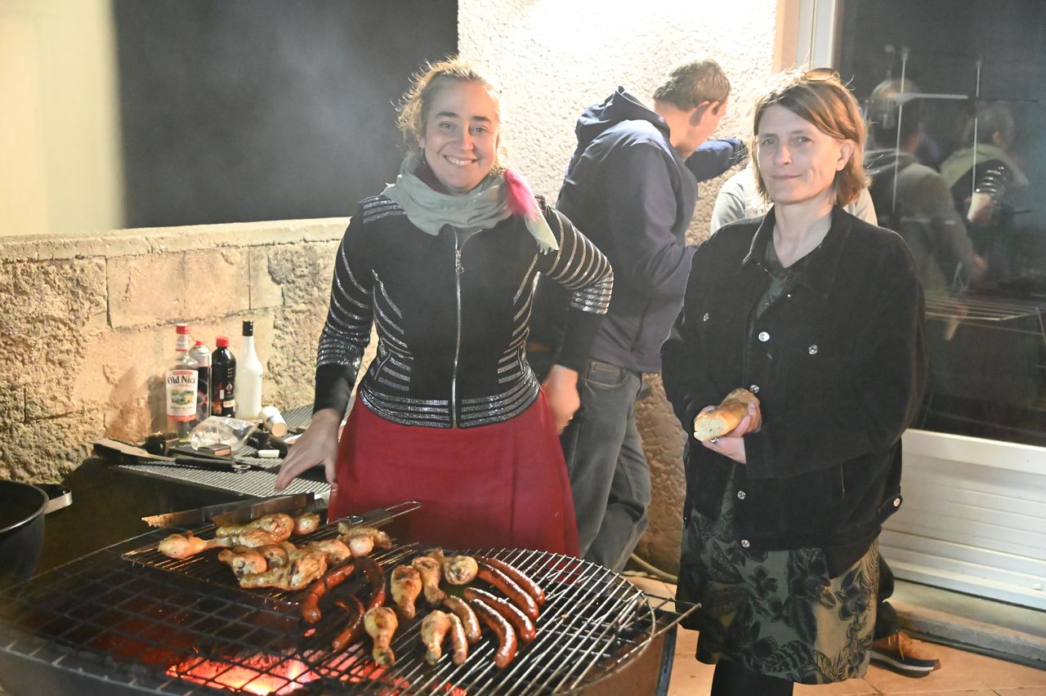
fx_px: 1278
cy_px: 348
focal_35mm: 44
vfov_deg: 30.5
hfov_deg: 44.5
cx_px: 523
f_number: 4
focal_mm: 44
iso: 25600
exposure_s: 1/40
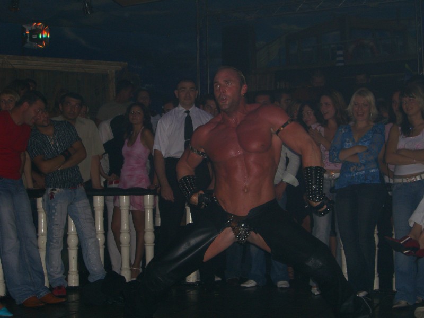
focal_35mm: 57
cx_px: 212
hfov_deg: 33.8
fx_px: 698
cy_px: 159
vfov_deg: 25.7
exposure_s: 1/60
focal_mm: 11.8
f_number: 3.6
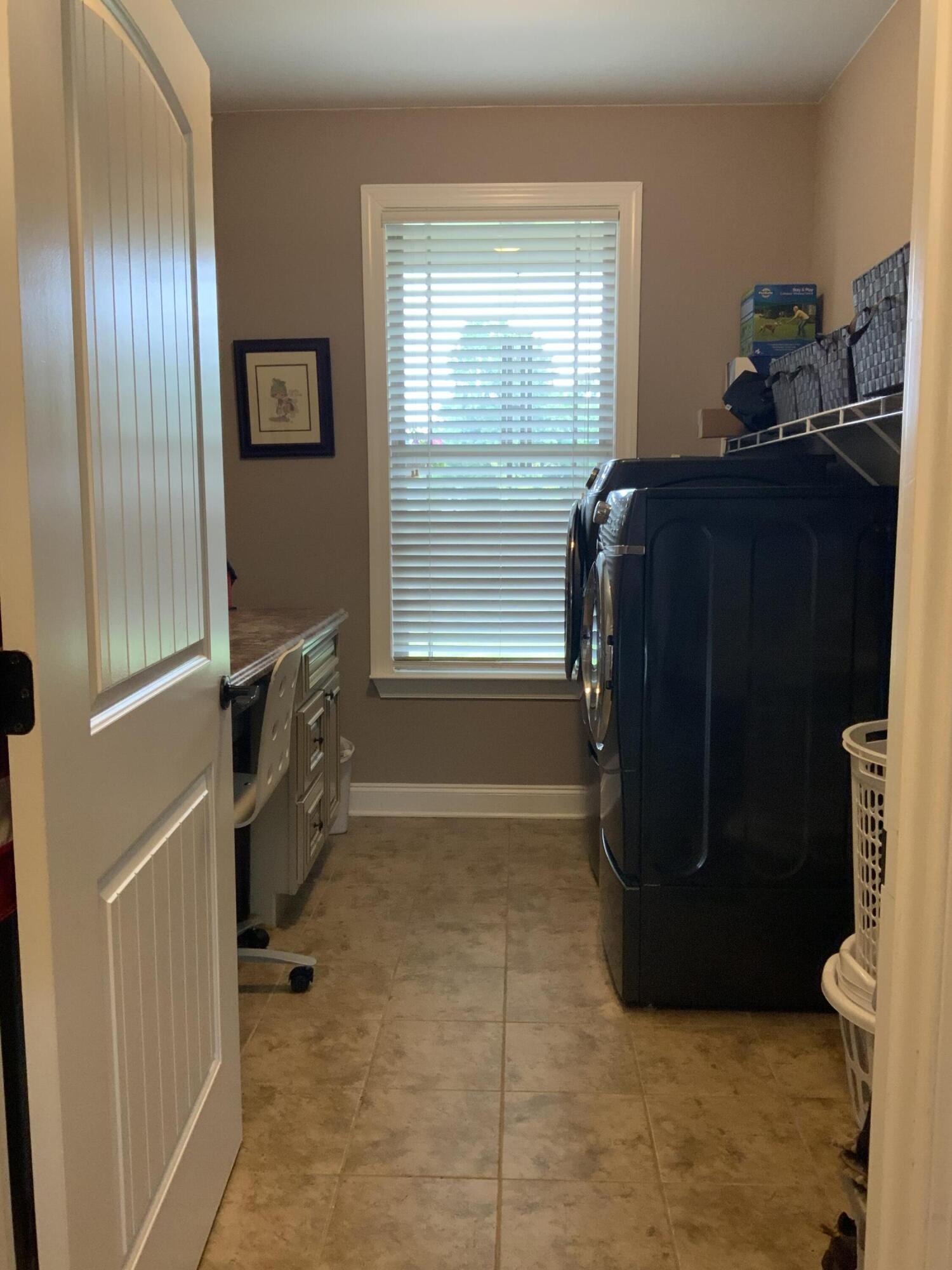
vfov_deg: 61.7
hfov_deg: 48.2
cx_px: 476
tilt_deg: -7.2
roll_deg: +0.0
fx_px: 1063
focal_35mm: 29
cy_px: 635
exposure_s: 1/60
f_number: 1.8
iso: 160
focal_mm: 3
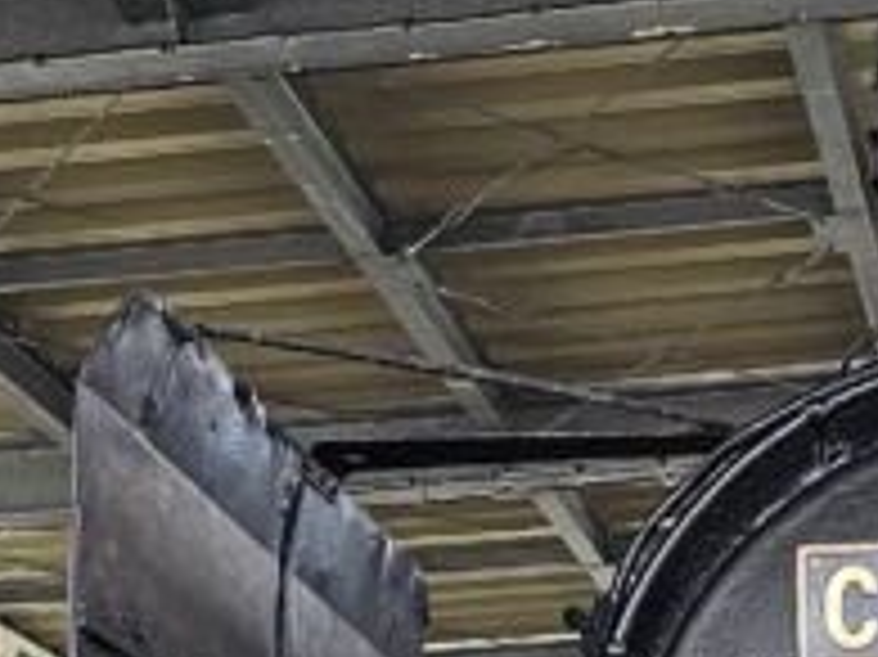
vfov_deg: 11.2
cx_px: 842
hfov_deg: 16.0
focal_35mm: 121
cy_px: 1260
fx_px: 3067
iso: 50
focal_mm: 6.3
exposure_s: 1/120
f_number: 1.7
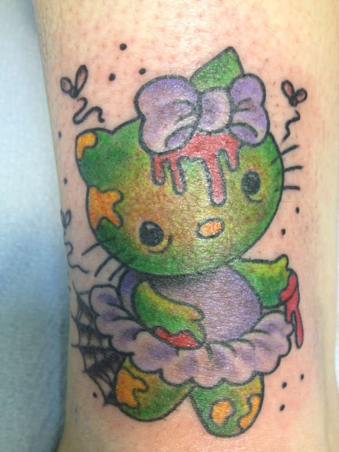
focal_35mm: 35
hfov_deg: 40.7
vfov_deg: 52.6
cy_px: 226
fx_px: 457
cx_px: 170
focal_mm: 4.28
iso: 80
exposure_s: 1/40
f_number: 2.4
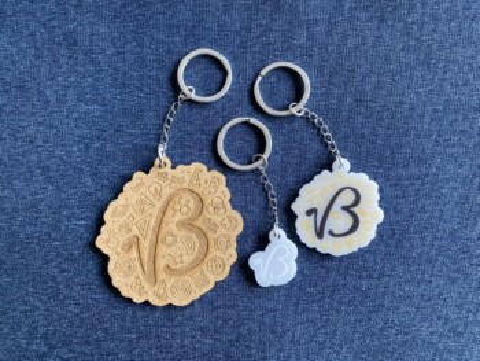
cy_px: 180
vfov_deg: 49.8
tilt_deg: -81.6
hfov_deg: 63.4
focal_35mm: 28
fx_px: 389
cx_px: 240
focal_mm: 3.99
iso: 160
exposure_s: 1/60
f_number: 1.8
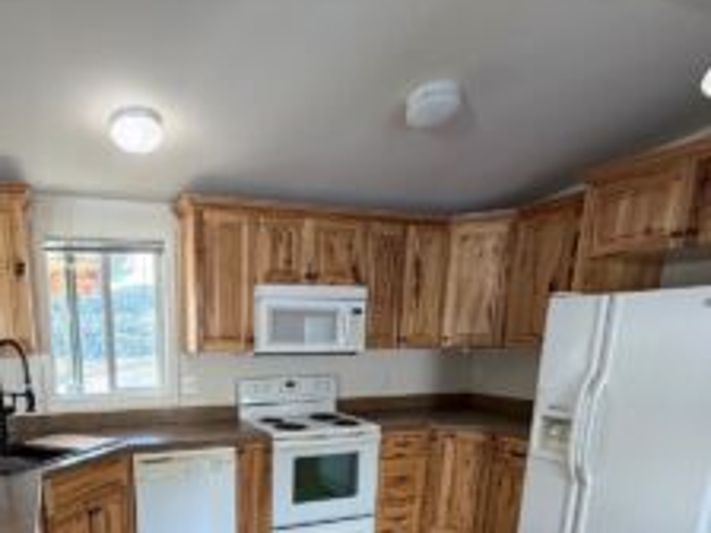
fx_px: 513
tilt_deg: -11.8
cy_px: 454
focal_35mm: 25
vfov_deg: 50.3
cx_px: 229
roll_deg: +0.4
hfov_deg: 67.2
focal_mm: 2.22
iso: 250
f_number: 2.2
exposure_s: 1/120
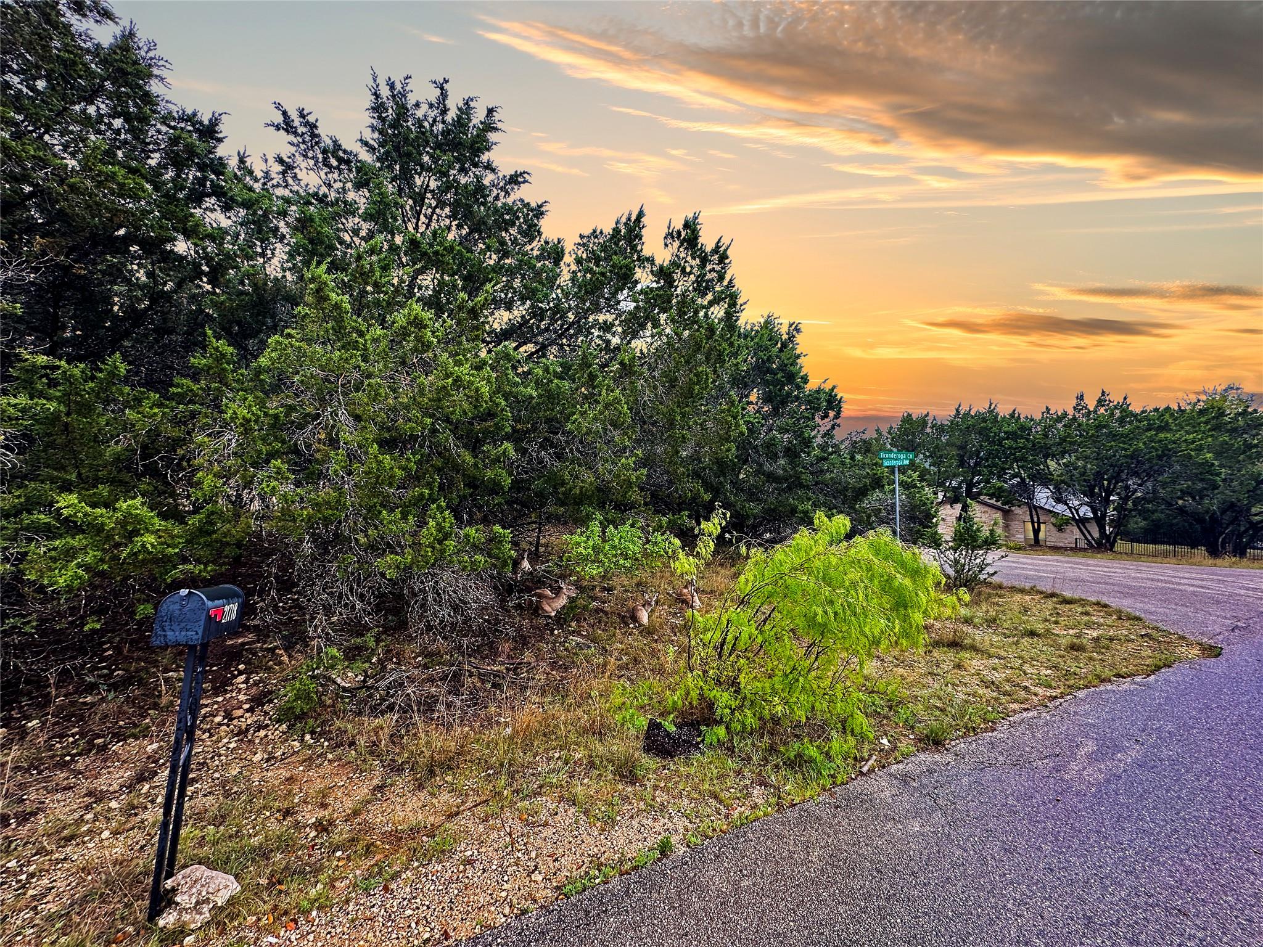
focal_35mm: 14
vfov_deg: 85.7
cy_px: 474
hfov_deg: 102.1
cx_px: 632
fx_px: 511
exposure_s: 1/145
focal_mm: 2.22
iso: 40
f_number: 2.2
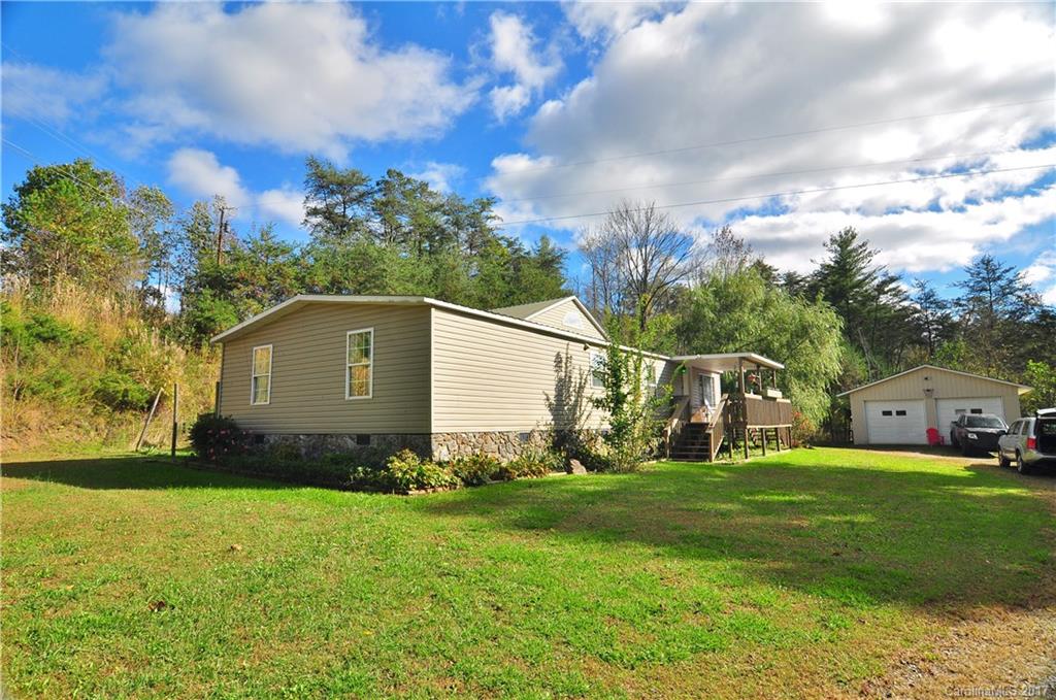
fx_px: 527
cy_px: 350
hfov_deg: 90.1
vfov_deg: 67.2
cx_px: 528
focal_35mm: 18
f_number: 8
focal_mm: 12
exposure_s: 1/250
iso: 200
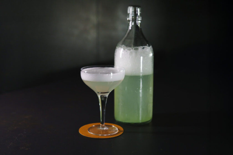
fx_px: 324
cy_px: 78
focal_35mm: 50
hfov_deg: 39.6
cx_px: 116
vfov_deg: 27.0
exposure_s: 1/250
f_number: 3.2
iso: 1600
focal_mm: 50
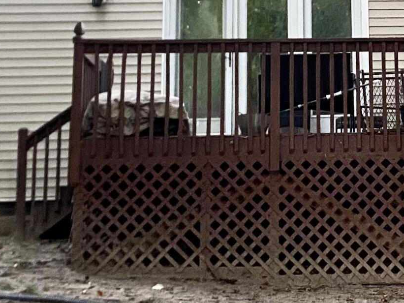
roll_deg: +1.7
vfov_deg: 15.2
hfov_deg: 20.0
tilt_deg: +11.1
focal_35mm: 95
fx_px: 1109
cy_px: -23
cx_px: 401
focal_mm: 4.25
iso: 640
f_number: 1.8
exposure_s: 1/33
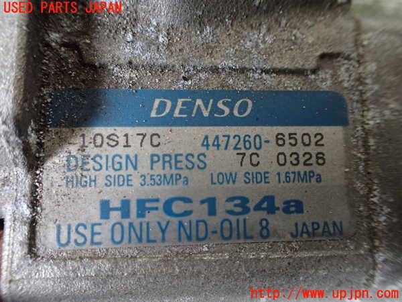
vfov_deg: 46.8
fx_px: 348
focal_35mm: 30
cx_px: 201
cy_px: 151
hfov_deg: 60.0
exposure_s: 1/60
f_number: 2.3
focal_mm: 5.4
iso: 800
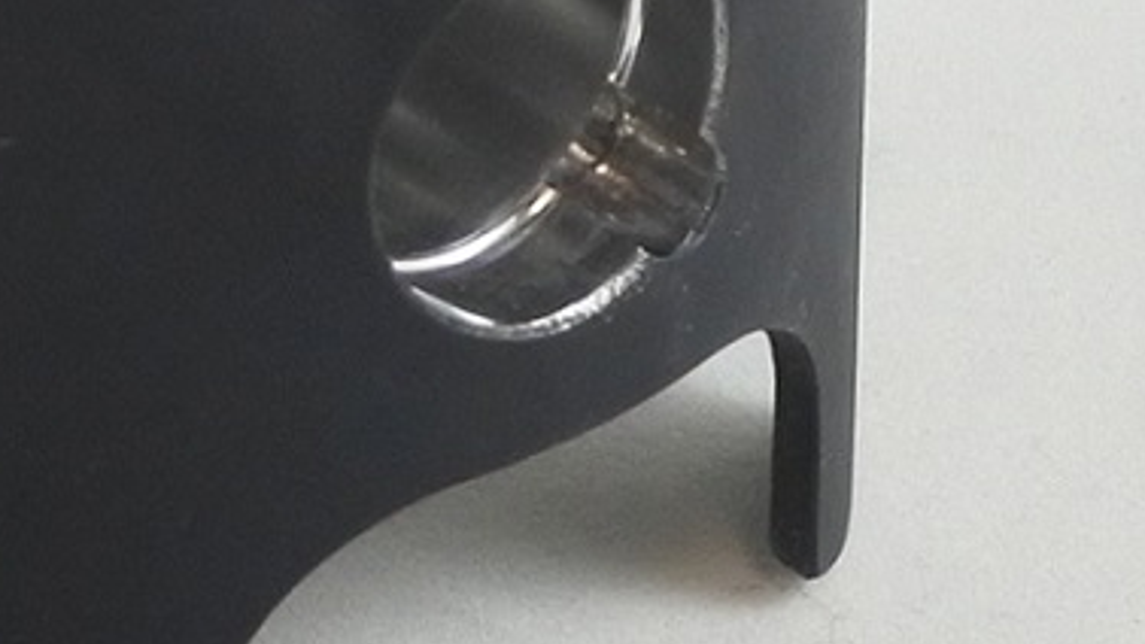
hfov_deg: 11.6
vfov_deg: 6.7
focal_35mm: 180
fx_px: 5465
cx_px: -398
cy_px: 111
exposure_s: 1/125
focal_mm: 14
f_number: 4
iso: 400
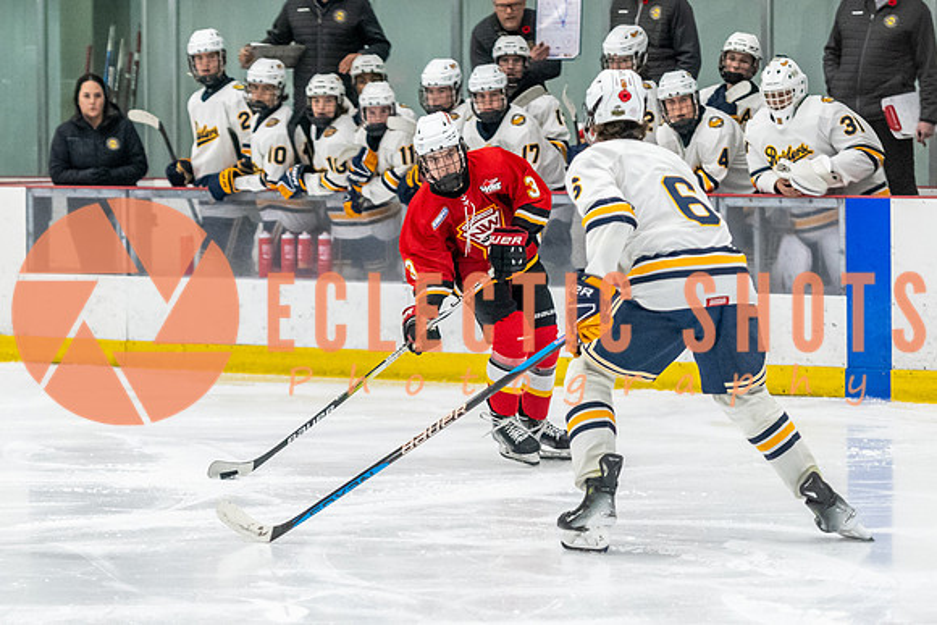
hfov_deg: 8.7
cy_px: 455
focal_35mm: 236
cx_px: 454
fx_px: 6136
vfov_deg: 5.8
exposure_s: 1/800
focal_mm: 105
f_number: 2.8
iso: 3200
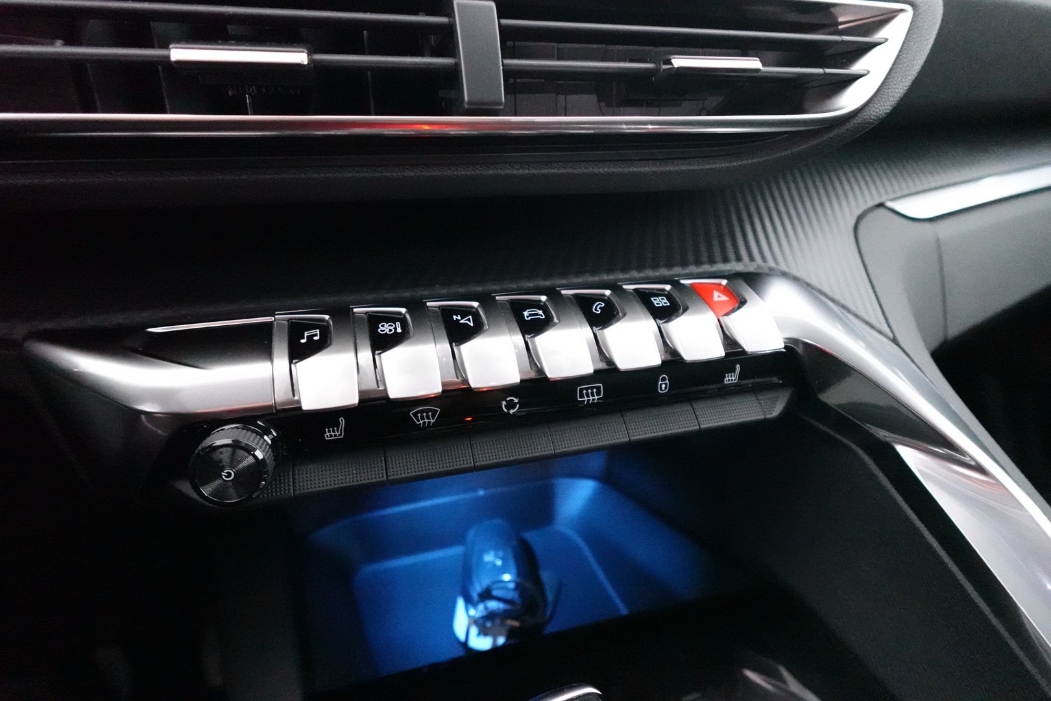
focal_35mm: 20
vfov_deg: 61.9
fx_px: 584
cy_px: 350
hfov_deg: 84.0
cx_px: 526
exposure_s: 1/50
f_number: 2
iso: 6400
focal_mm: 7.6
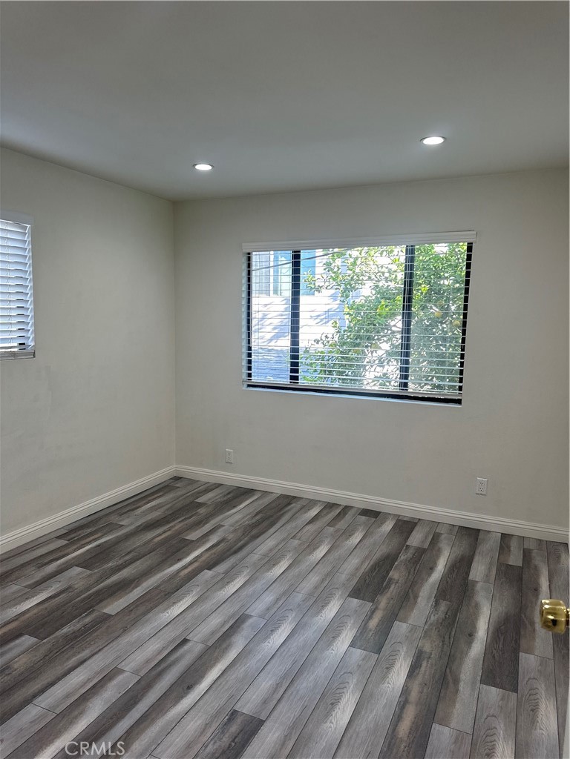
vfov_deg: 71.6
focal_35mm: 24
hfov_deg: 56.8
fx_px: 527
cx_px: 285
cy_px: 380
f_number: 1.78
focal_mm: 6.86
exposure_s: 1/166
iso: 100
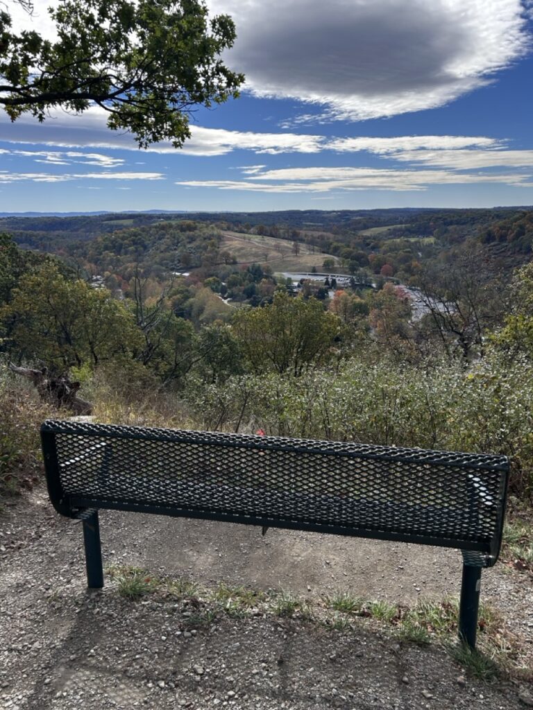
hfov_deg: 53.1
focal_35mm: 26
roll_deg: +0.2
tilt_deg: -15.2
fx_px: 534
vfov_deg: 67.3
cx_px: 266
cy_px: 355
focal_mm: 5.7
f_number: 1.5
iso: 50
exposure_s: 1/3356
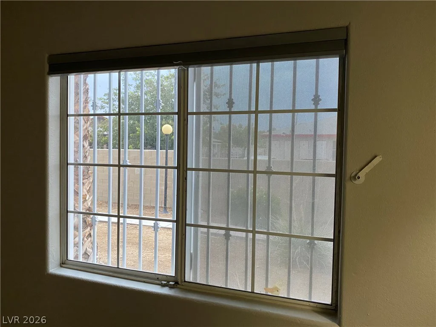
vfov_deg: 53.1
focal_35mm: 26
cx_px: 218
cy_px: 164
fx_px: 327
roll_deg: -1.3
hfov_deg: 67.3
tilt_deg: -2.1
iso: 320
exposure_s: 1/60
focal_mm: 4.25
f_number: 1.8
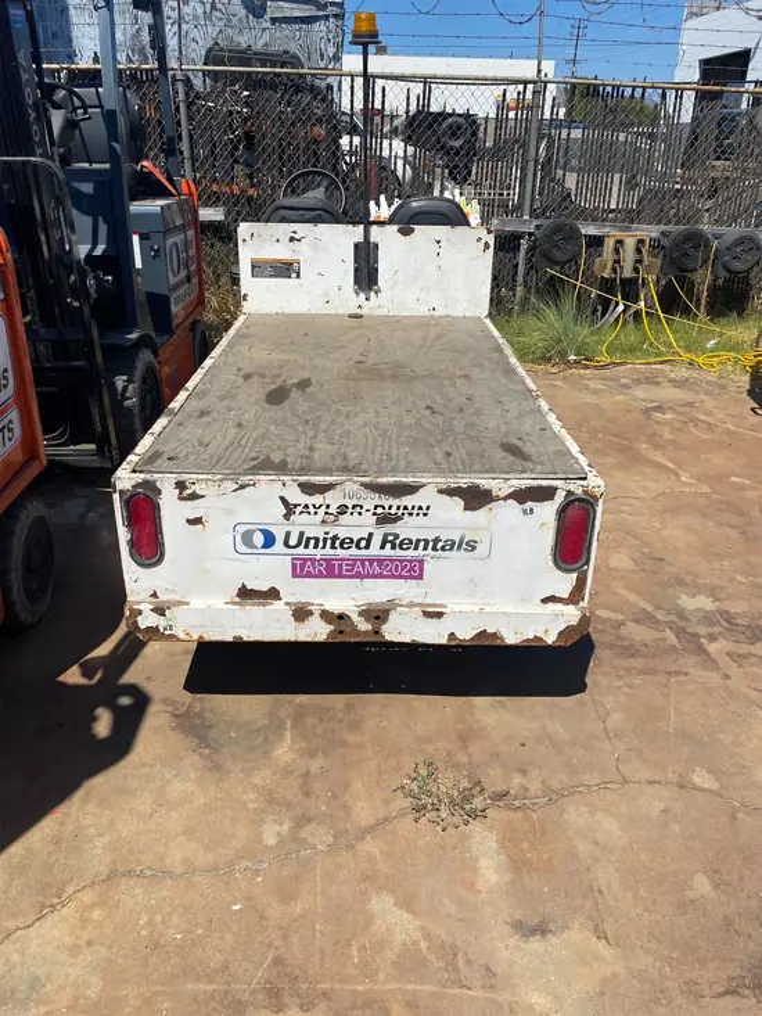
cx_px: 381
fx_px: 763
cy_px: 508
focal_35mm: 26
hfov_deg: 53.1
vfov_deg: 67.3
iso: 32
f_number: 1.8
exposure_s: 1/5025
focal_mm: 4.25
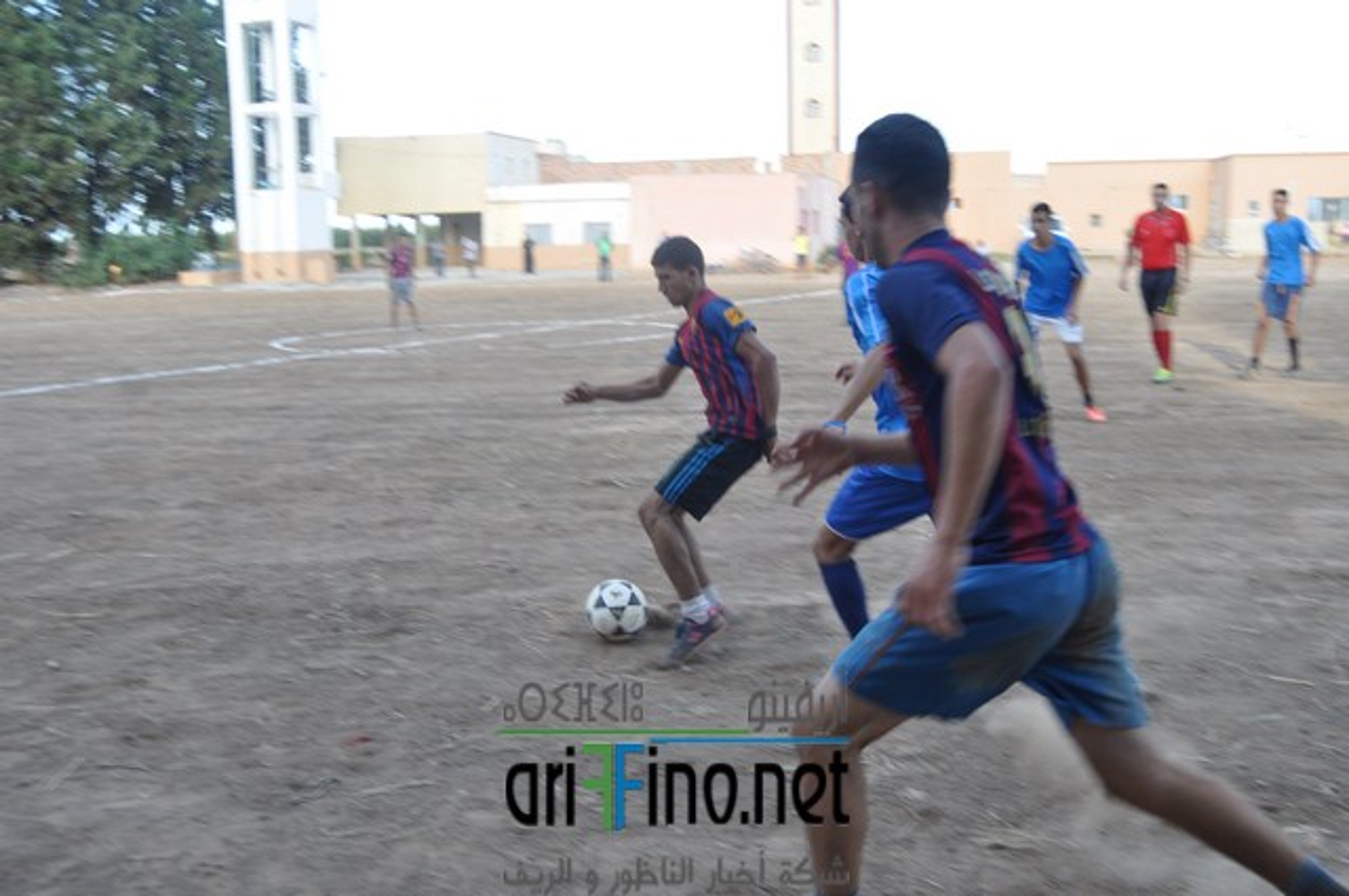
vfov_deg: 34.1
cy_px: 448
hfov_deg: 49.6
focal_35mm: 39
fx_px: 1460
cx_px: 674
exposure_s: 1/125
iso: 200
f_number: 5.6
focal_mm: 26
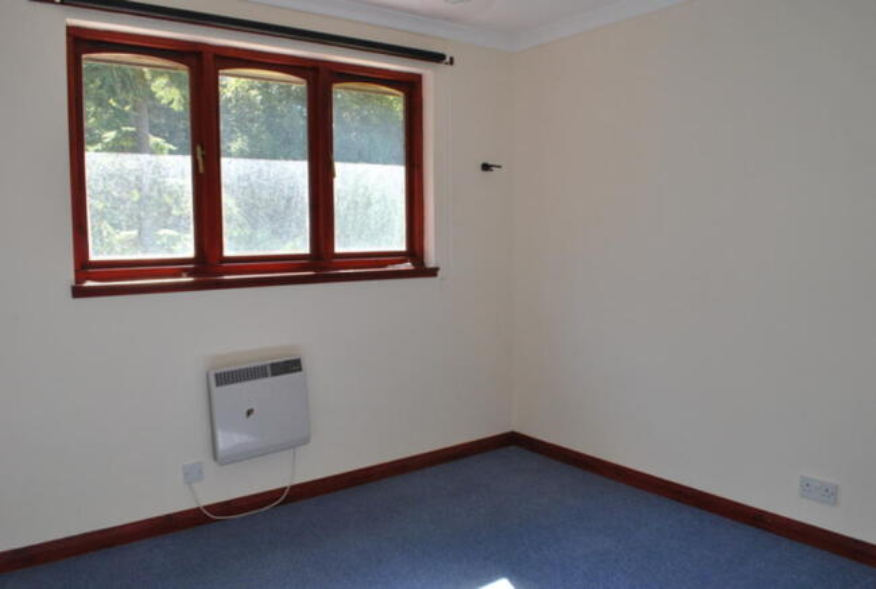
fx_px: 659
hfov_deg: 67.2
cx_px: 438
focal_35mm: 27
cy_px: 294
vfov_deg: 48.2
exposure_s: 1/60
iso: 400
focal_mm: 18
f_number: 8
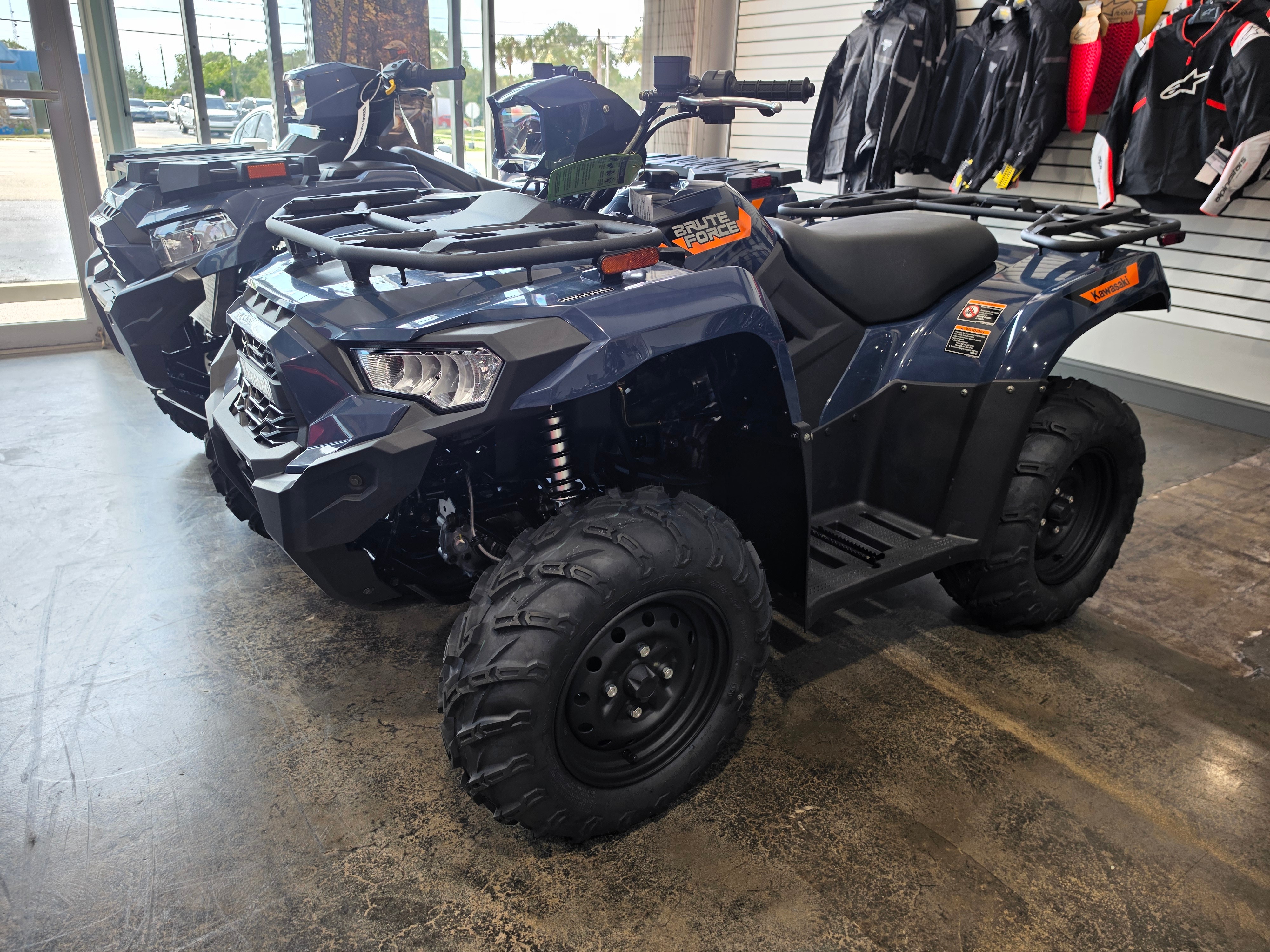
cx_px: 635
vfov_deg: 58.9
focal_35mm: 23
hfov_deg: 73.9
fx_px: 844
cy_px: 476
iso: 32
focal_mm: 6.5
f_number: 1.4
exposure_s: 1/180
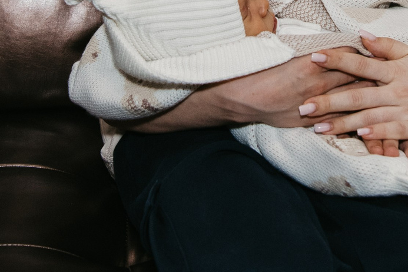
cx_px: 291
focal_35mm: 128
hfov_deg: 16.0
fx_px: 1451
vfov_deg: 10.3
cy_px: -149
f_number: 4
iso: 320
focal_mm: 34
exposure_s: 1/160
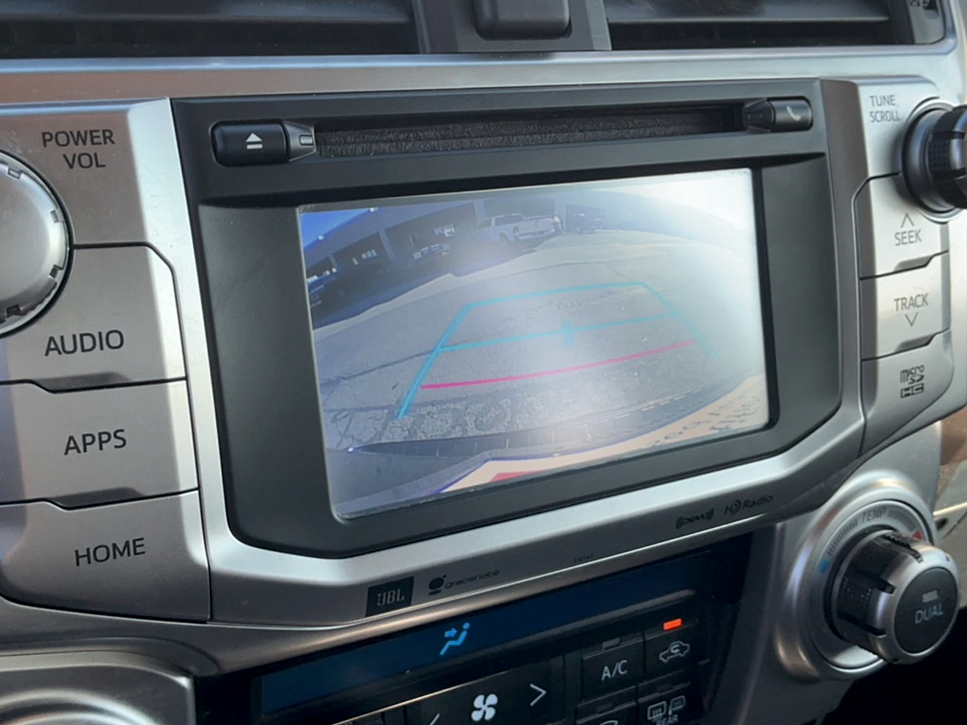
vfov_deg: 40.7
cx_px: 484
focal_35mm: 35
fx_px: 978
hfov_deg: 52.6
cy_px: 362
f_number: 1.8
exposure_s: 1/120
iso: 32
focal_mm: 3
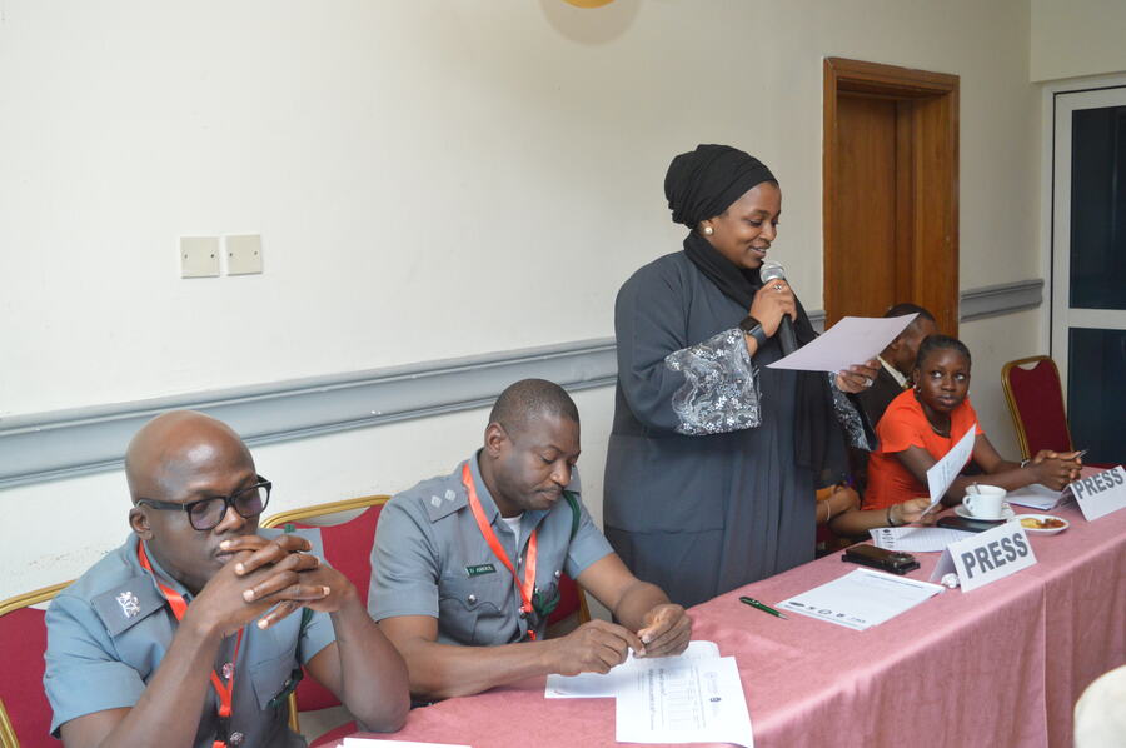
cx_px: 563
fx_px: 1125
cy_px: 374
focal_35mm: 36
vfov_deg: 36.8
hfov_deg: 53.2
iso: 1600
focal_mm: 24
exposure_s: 1/200
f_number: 5
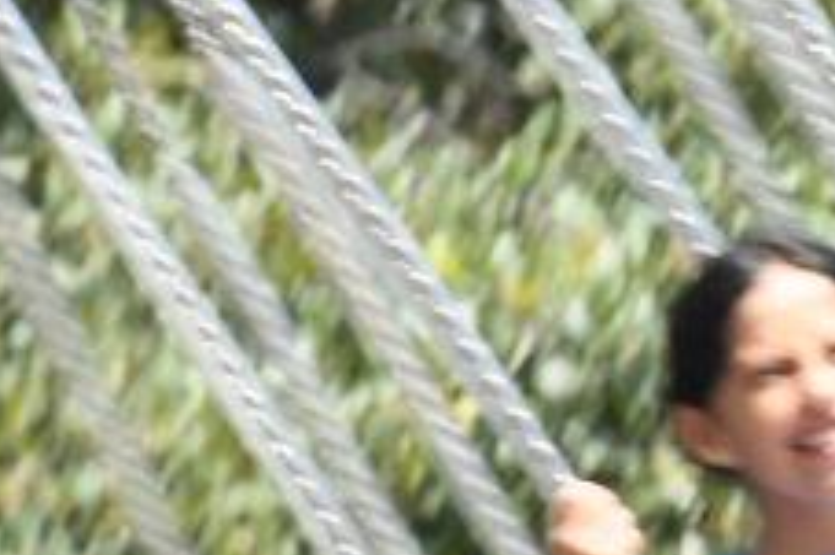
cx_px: 2236
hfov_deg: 2.0
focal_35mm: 1015
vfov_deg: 1.4
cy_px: -165
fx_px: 23525
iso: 160
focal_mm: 95
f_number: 9
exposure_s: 1/125
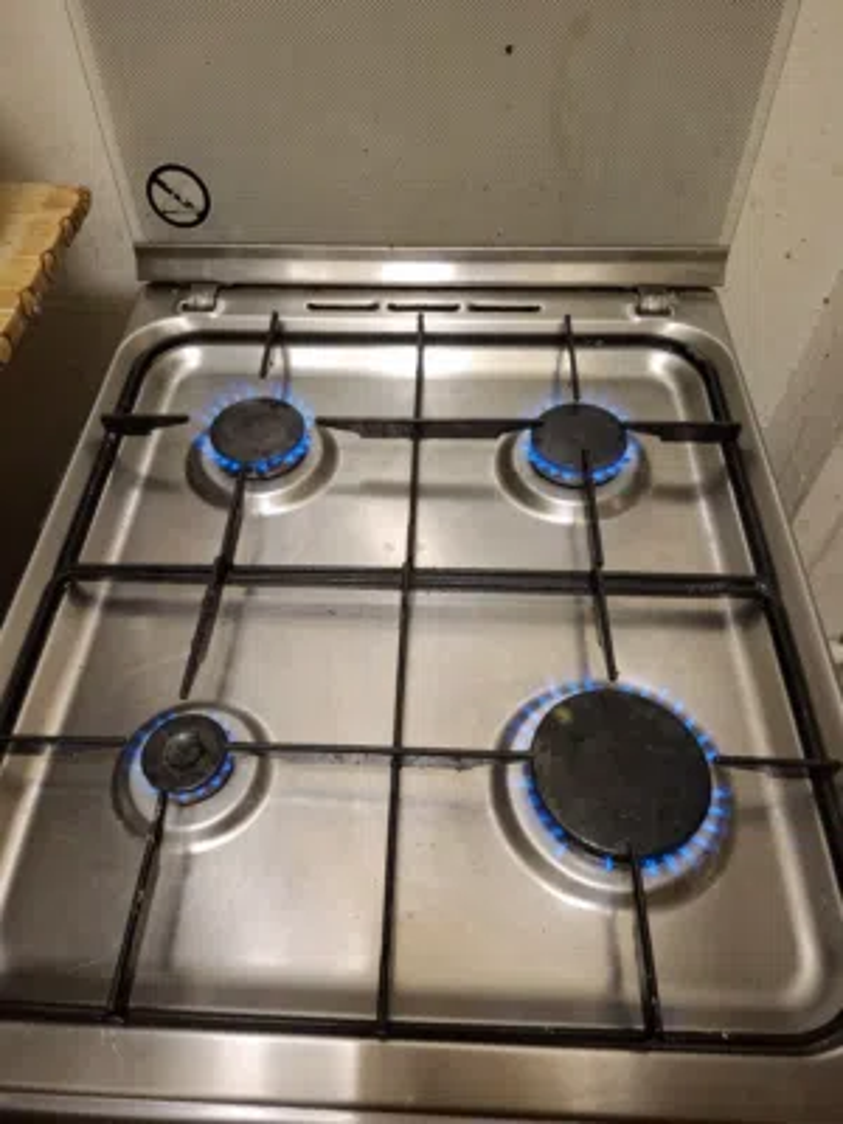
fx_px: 747
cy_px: 562
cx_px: 422
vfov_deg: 73.9
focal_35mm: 23
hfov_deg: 58.9
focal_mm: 5.54
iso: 250
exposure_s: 1/50
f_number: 1.8
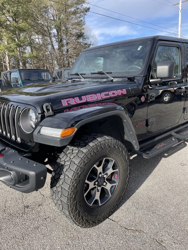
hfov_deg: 53.1
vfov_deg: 67.3
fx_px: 188
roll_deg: +2.6
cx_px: 94
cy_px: 125
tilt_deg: -12.8
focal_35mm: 26
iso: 32
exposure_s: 1/972
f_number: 1.6
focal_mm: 4.2
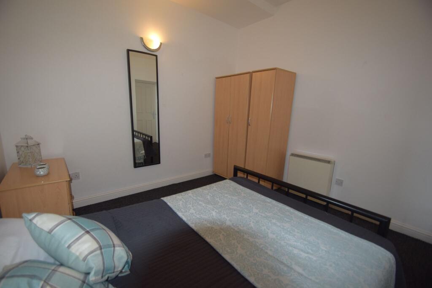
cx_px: 216
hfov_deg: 100.4
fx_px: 180
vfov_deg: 77.4
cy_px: 144
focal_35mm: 15
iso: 800
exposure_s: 1/60
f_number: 3.5
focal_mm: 10
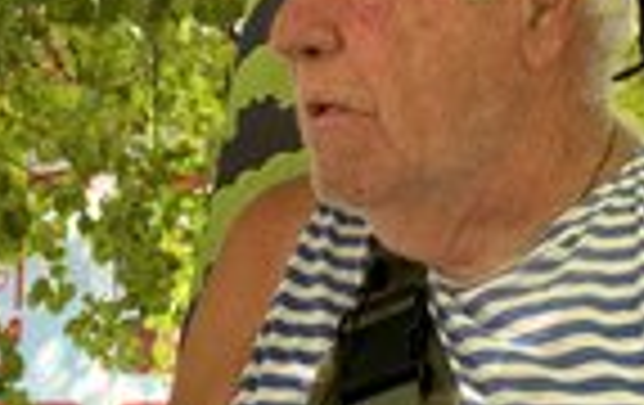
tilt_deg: +6.1
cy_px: 248
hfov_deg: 14.7
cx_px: 261
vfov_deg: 9.3
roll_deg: -1.2
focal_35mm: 142
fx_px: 2497
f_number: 1.78
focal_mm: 6.86
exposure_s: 1/93
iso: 100
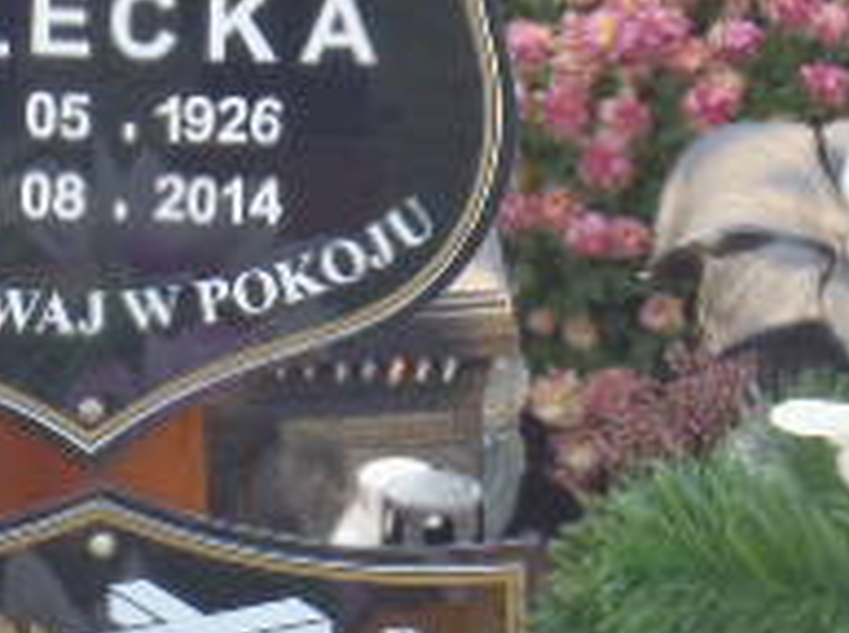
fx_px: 8299
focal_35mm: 339
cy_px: 651
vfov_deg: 4.4
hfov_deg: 5.9
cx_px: 273
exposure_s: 1/100
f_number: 5.1
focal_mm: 18.2
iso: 200
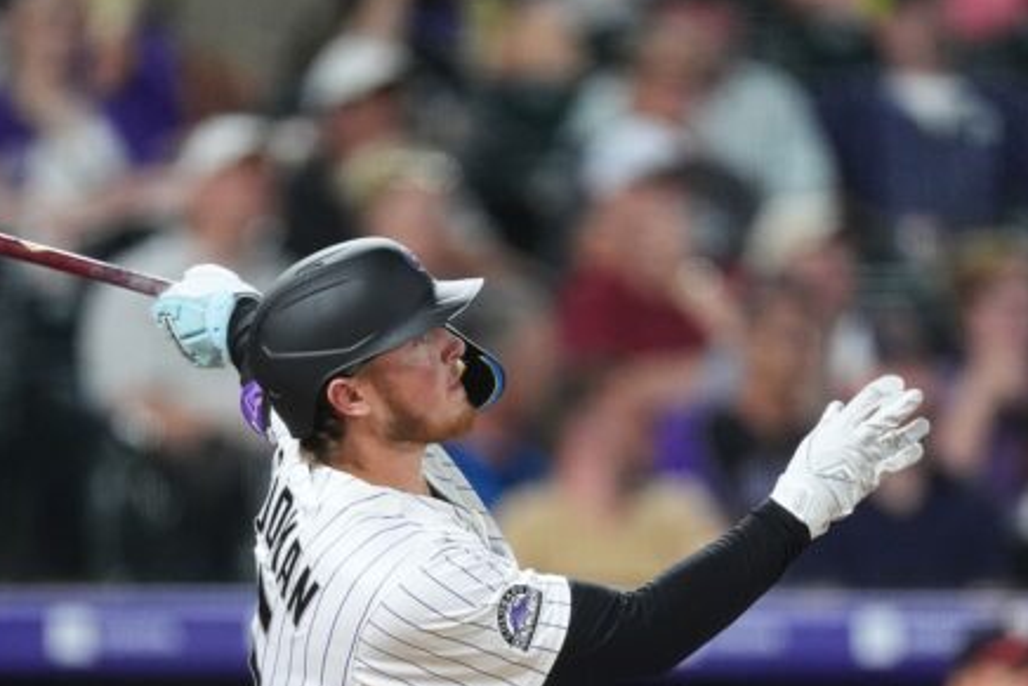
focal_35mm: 1056
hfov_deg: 2.0
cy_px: 516
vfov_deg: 1.3
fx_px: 30163
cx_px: 427
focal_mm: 600
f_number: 4
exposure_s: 1/1600
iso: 6400
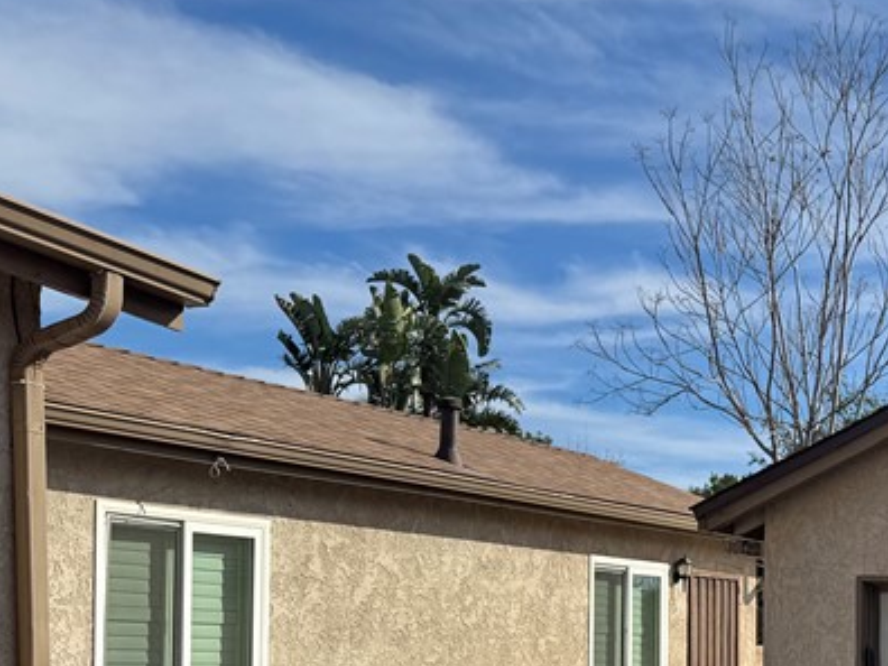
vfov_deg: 22.8
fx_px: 1590
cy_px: 648
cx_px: 1018
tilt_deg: +1.1
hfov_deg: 27.9
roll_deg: +0.0
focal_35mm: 62
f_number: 1.78
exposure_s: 1/5348
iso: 80
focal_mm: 6.76
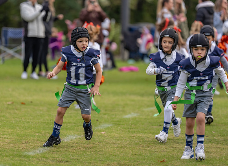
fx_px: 1566
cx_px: 87
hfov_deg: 8.3
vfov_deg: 6.1
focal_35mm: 240
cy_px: 69
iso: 200
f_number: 2.8
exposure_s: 1/500
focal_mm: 194
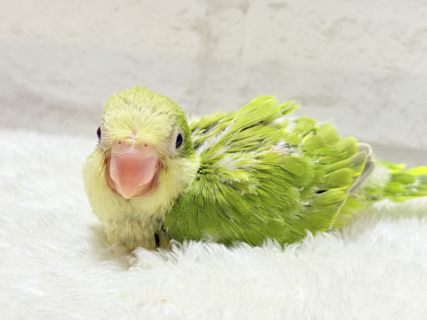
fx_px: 641
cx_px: 214
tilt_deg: -12.2
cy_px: 160
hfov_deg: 36.8
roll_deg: -2.9
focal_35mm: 52
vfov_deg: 28.0
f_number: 1.6
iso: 64
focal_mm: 5.96
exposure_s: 1/50
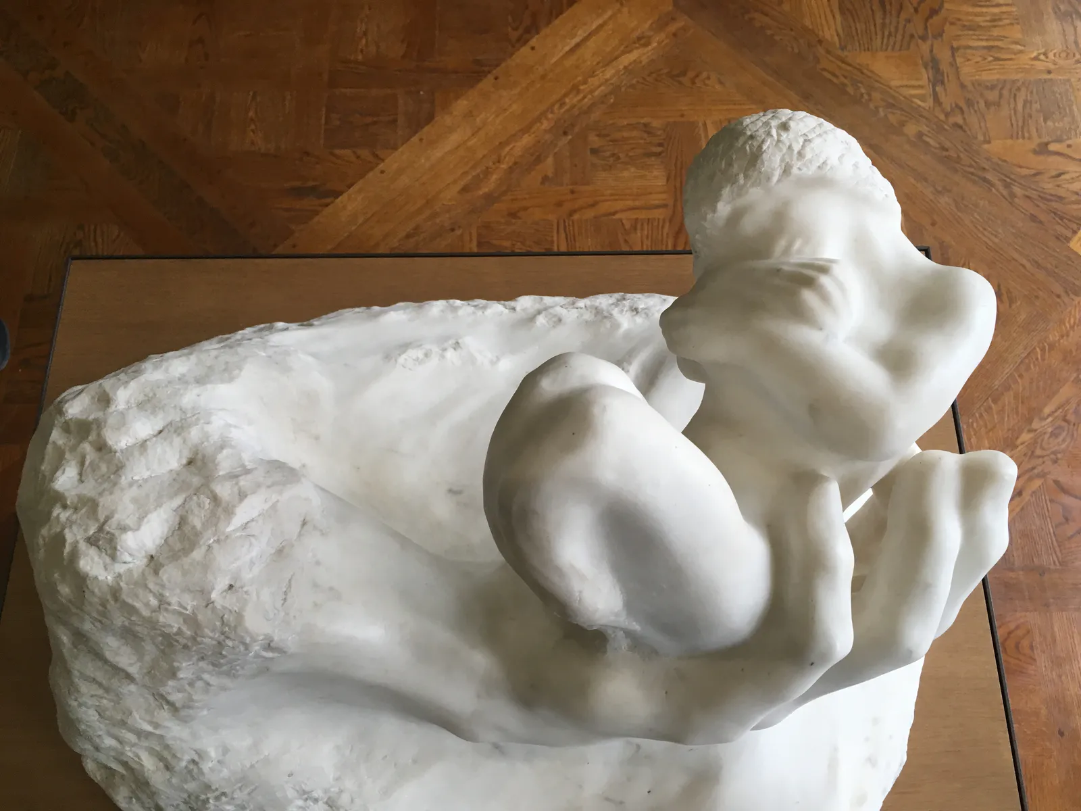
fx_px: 906
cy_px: 406
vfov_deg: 48.2
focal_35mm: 29
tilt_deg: -68.6
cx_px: 540
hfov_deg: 61.7
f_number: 2.2
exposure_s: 1/30
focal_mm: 4.15
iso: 32
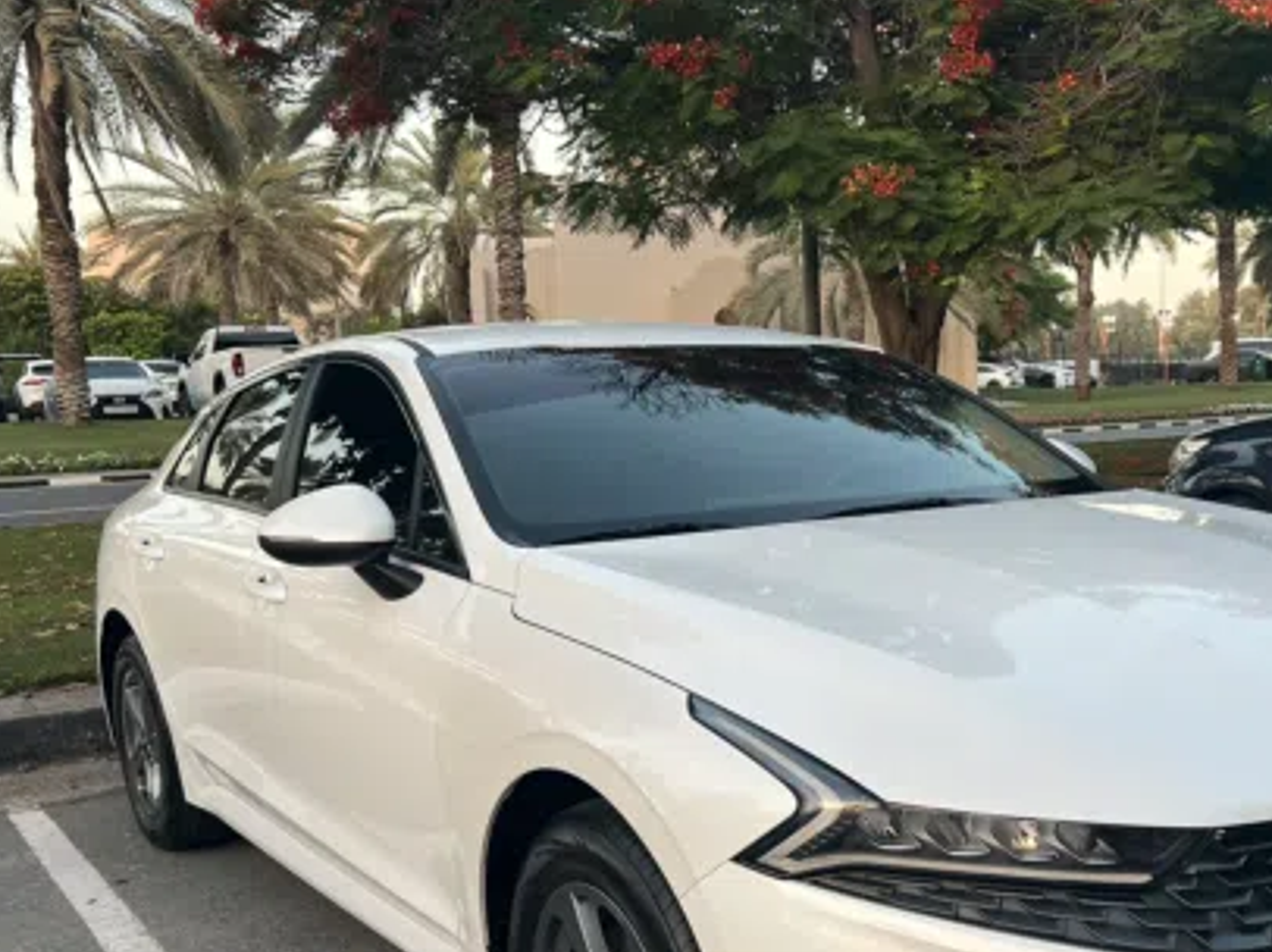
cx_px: 915
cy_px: 661
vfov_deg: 34.7
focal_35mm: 41
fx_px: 1506
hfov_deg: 44.6
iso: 64
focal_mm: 5.7
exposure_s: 1/284
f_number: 1.5
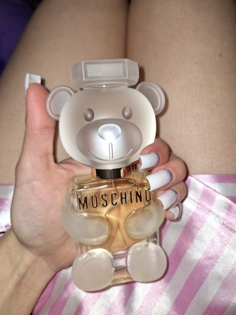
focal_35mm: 23
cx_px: 118
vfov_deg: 73.9
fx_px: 209
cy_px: 158
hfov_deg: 58.9
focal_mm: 5.54
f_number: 1.8
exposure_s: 1/156
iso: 40
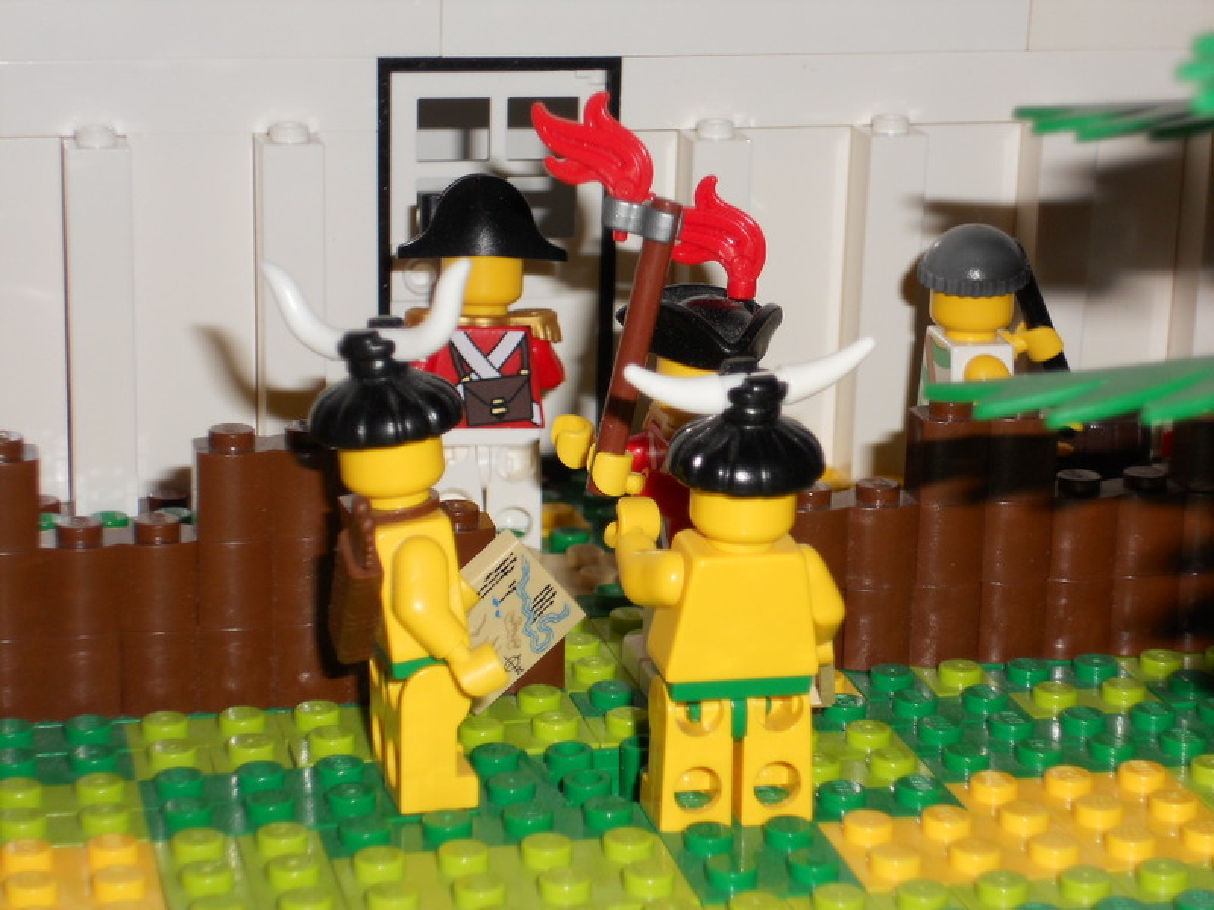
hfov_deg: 21.3
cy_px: 455
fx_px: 3226
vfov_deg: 16.1
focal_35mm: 92
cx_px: 607
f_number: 5.4
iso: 80
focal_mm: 16.5
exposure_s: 1/60
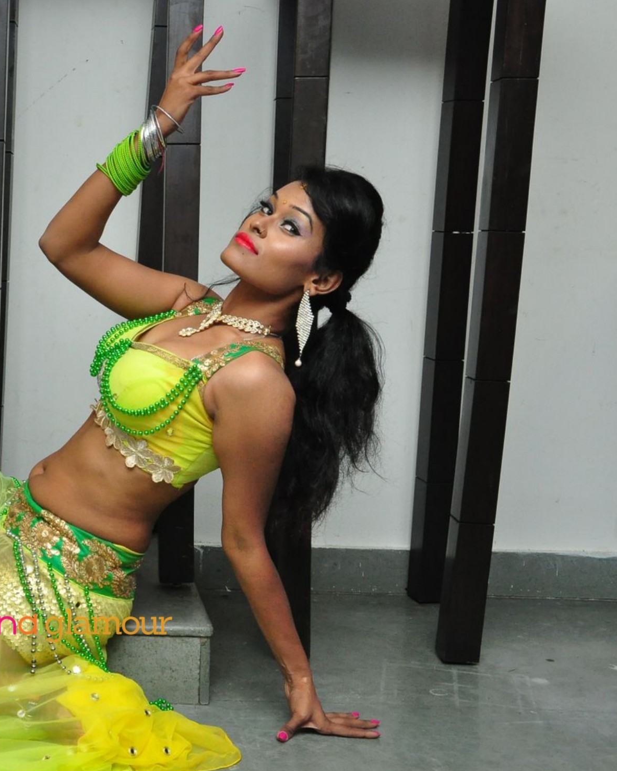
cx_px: 56
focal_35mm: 54
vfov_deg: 34.9
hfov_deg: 27.2
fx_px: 1226
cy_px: 390
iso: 1600
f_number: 10
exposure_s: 1/125
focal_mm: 25
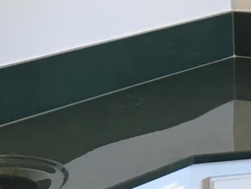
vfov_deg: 8.9
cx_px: 317
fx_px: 1190
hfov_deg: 11.7
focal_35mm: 164
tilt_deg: -4.0
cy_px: -41
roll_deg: +2.0
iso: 50
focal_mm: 4.15
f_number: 2.2
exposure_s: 1/30
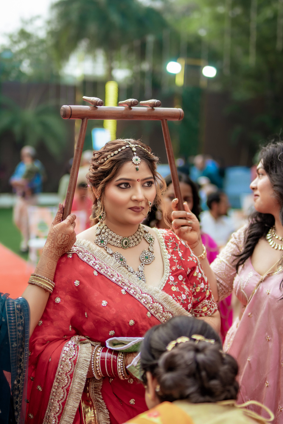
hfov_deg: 26.0
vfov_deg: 38.2
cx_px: 142
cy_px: 212
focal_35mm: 52
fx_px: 613
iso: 125
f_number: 1.4
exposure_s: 1/320
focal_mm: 35
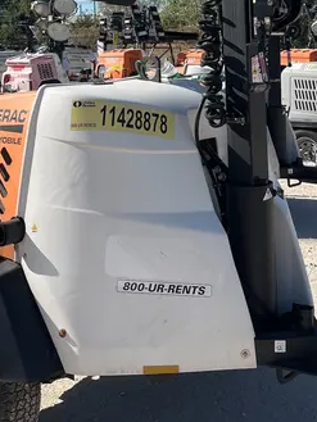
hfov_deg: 25.1
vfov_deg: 30.9
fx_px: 708
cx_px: 208
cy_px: 4
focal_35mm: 58
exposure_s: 1/3135
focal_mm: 5.1
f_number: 1.6
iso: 50
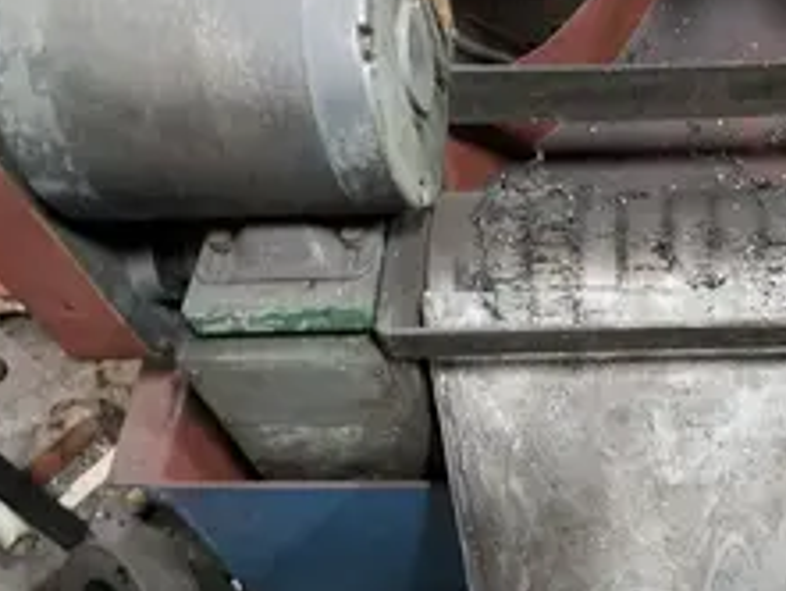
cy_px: 278
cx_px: 658
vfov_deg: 30.9
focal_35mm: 47
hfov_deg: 38.5
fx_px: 1068
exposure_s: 1/11
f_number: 1.7
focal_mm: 4.2
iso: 200
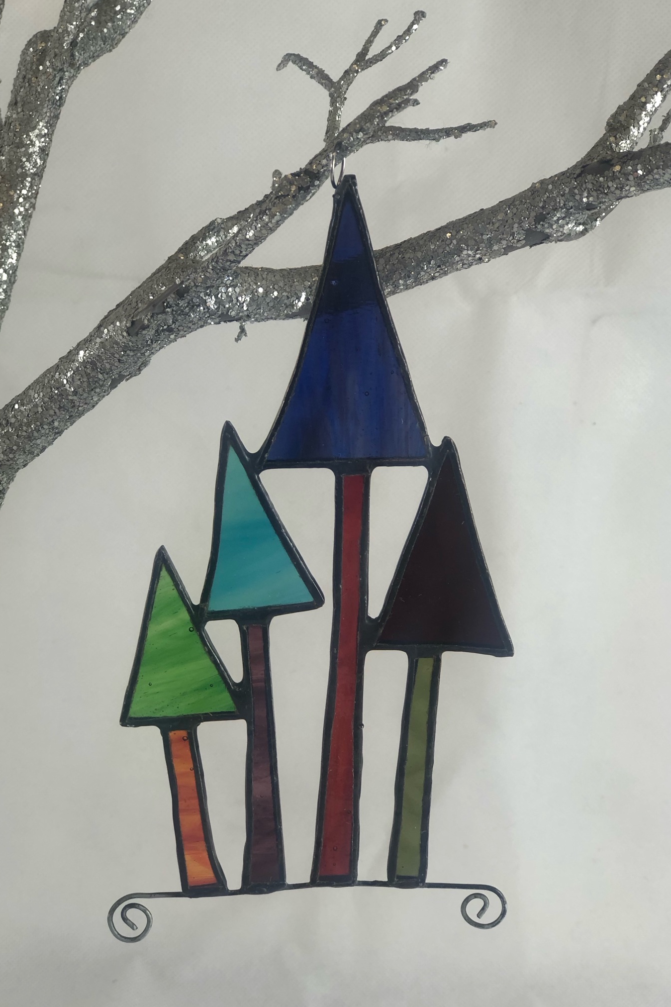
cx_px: 319
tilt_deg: -17.0
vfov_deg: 33.4
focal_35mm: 60
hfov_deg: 22.6
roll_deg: -2.1
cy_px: 505
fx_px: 1678
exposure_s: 1/50
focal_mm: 6.6
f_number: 2.8
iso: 20
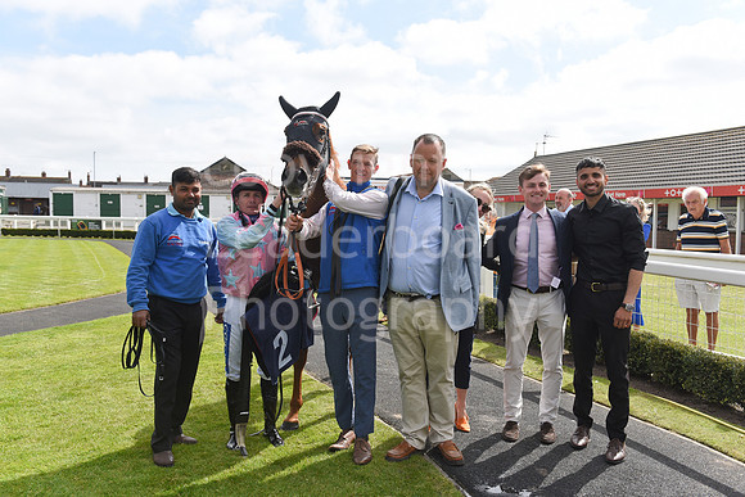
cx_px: 372
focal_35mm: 32
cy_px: 248
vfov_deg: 41.1
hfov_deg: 58.7
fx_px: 662
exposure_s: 1/1600
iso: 400
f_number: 5.6
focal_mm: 32
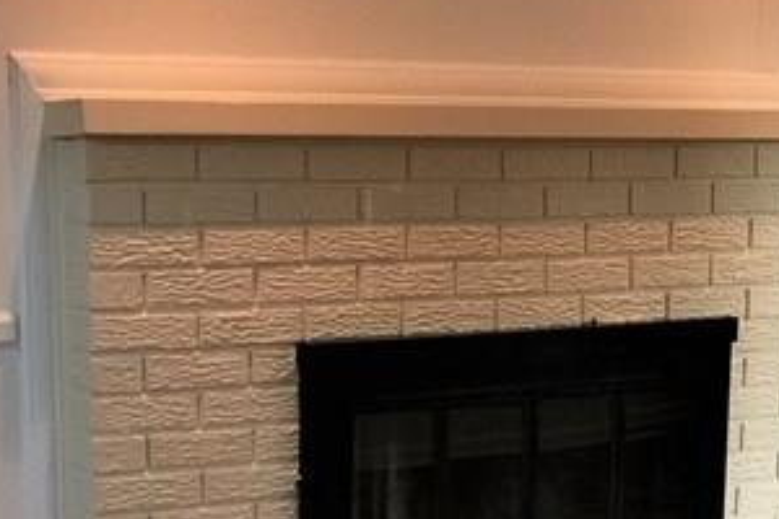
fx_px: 2229
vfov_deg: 12.9
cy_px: 628
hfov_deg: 19.8
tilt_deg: -12.0
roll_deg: -0.8
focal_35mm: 103
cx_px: 439
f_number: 2.2
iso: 40
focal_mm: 4.15
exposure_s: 1/15
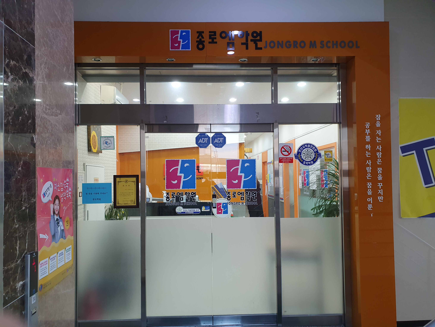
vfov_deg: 53.1
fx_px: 327
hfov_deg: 67.3
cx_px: 218
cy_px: 164
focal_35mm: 26
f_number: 2.4
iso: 200
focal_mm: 4.32
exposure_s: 1/40
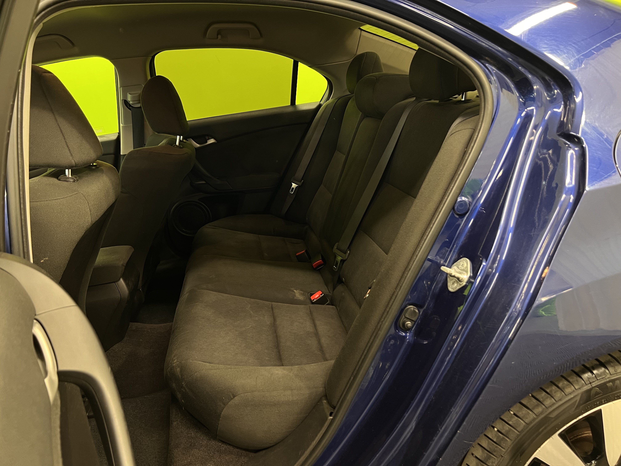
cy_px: 233
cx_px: 310
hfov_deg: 67.3
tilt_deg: -19.5
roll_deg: +5.2
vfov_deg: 53.1
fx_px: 466
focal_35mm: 26
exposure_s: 1/33
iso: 400
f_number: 1.5
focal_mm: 5.7
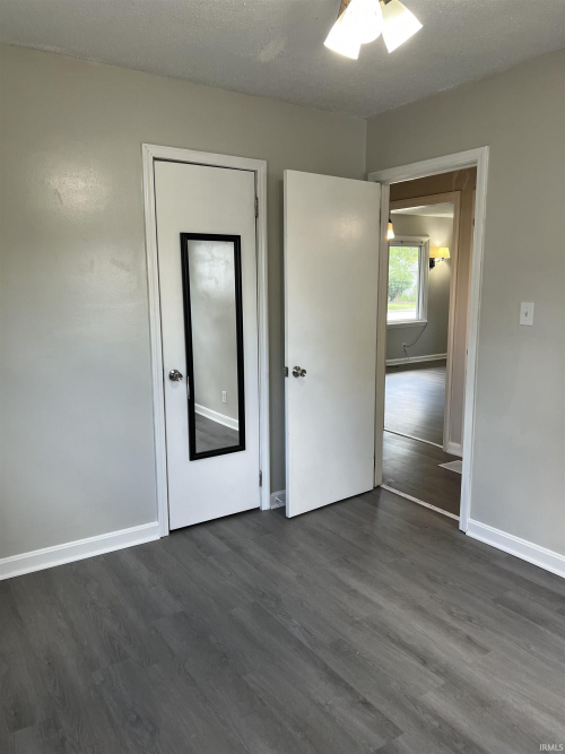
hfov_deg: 53.0
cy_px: 377
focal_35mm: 26
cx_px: 282
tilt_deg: -9.3
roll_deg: +0.6
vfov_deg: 67.3
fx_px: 566
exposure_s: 1/120
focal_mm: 5.7
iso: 64
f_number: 1.5
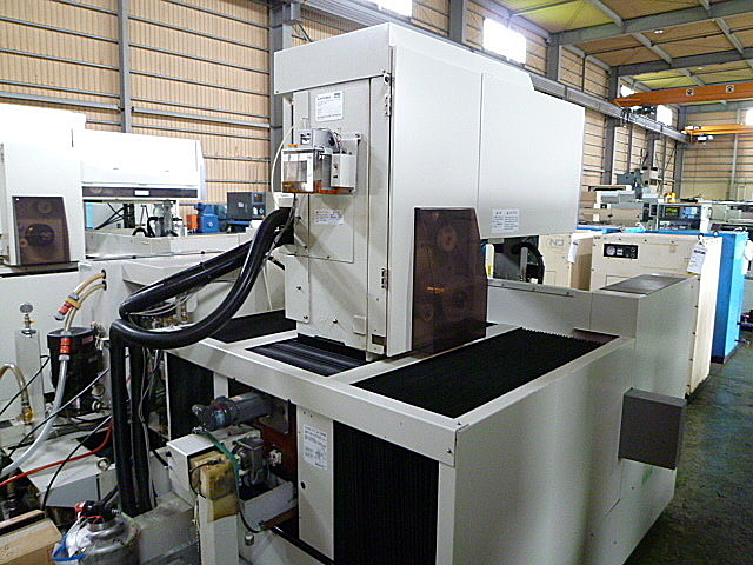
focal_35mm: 25
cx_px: 376
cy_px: 282
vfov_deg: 54.9
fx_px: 544
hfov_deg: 69.4
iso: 400
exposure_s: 1/15
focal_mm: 4.5
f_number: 2.8
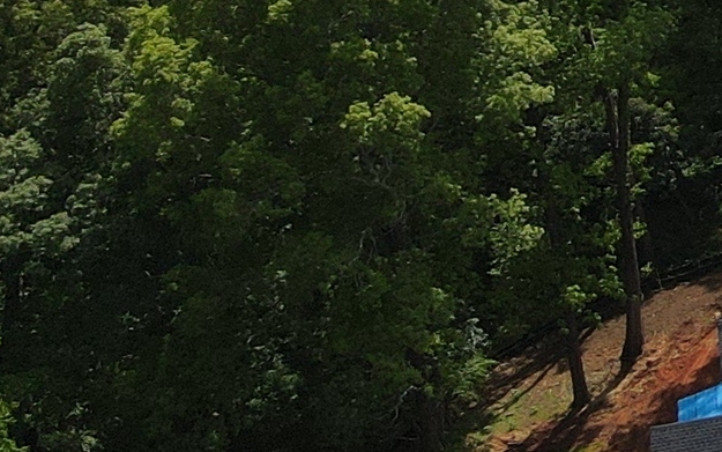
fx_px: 2460
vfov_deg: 9.9
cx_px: 1561
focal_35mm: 125
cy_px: -351
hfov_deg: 13.6
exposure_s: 1/1000
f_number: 2.8
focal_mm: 4.5
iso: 110
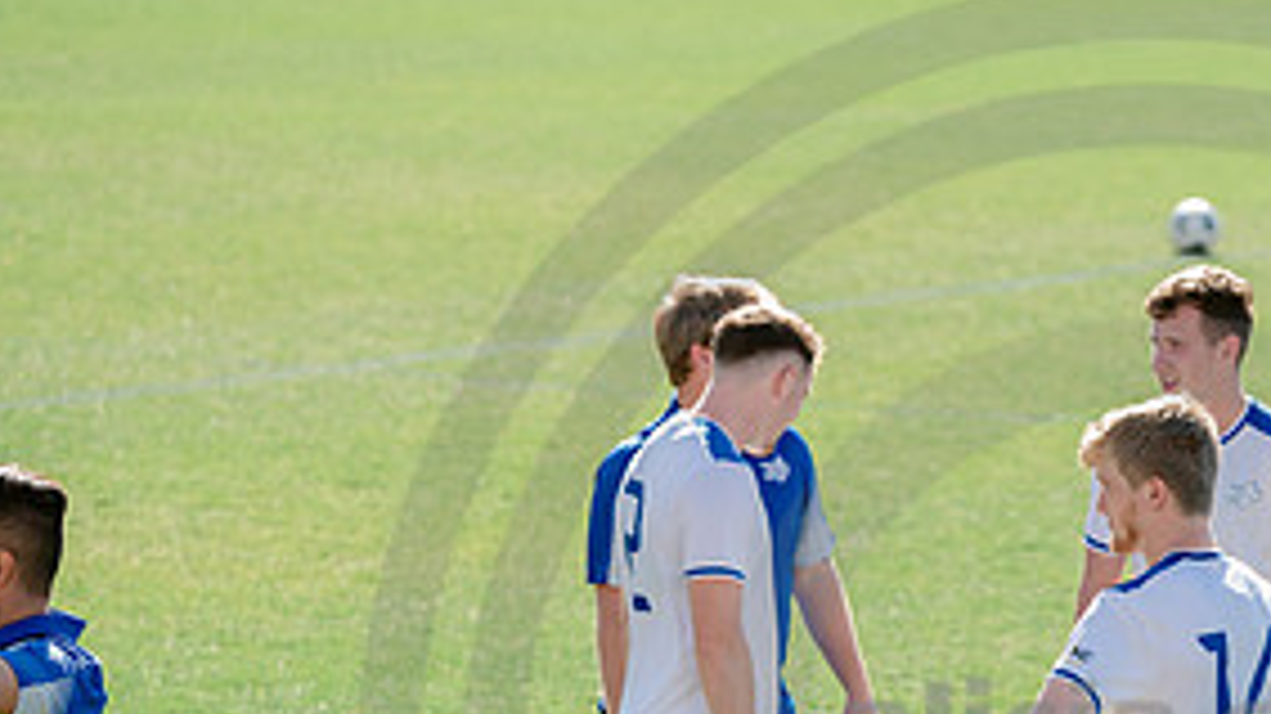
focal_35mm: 333
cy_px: 775
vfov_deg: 3.6
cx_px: 1154
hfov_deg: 6.5
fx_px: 11220
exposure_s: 1/1250
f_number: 4.5
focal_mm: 155
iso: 640
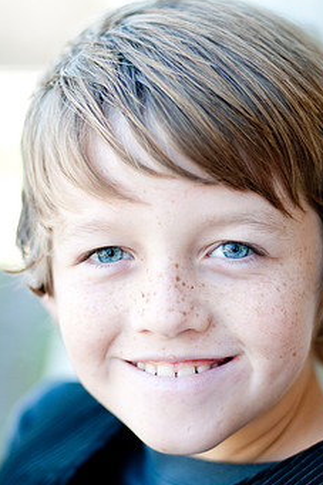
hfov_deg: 13.8
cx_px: 187
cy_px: 259
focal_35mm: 99
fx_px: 1334
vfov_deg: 20.6
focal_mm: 50
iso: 200
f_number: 1.8
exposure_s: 1/320
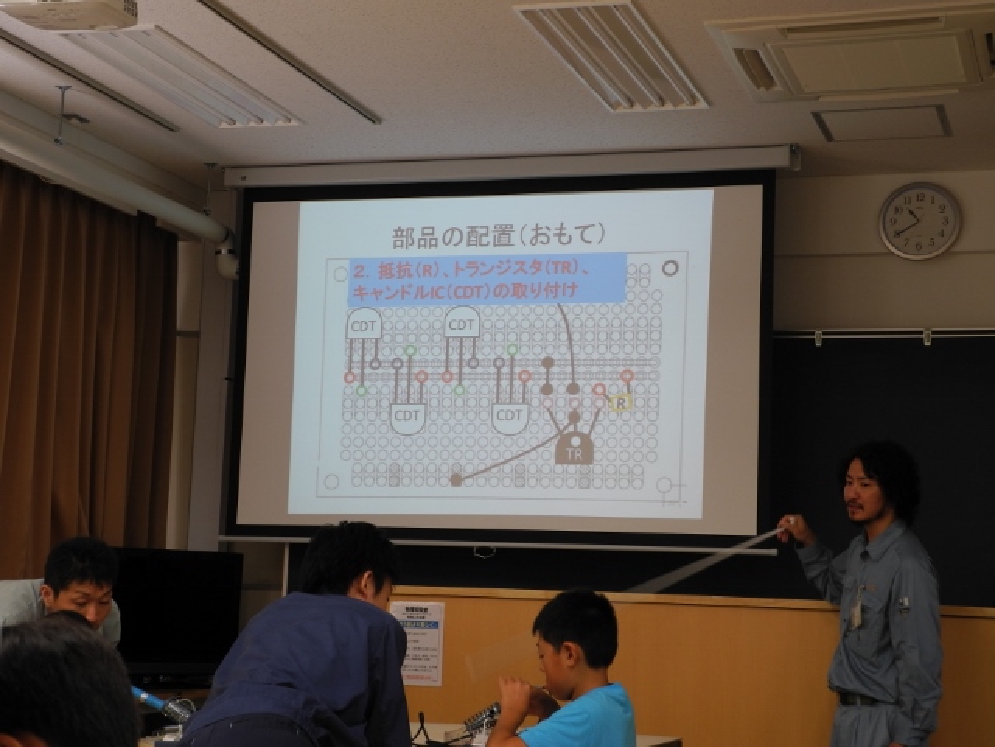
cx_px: 498
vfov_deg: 21.6
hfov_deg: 28.6
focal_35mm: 68
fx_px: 1955
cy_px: 374
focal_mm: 14.5
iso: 100
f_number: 4
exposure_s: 1/40
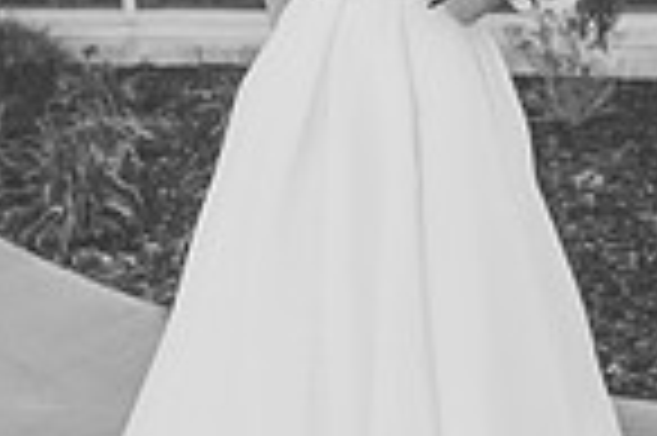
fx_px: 1349
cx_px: 324
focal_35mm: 74
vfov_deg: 18.4
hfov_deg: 27.4
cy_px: 229
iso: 100
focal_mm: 24
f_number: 2.8
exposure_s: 1/500
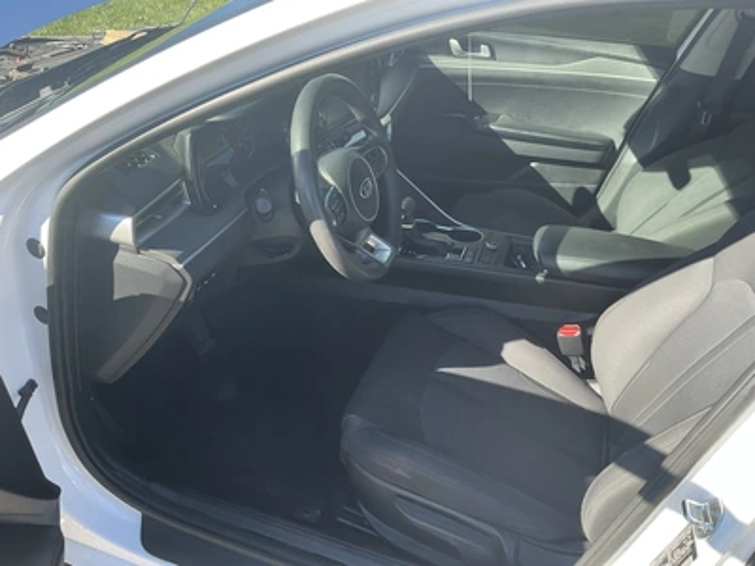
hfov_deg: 63.4
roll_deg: -6.9
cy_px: 283
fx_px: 611
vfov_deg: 49.7
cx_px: 378
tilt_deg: -32.7
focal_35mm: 28
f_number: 1.8
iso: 20
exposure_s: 1/238
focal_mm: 3
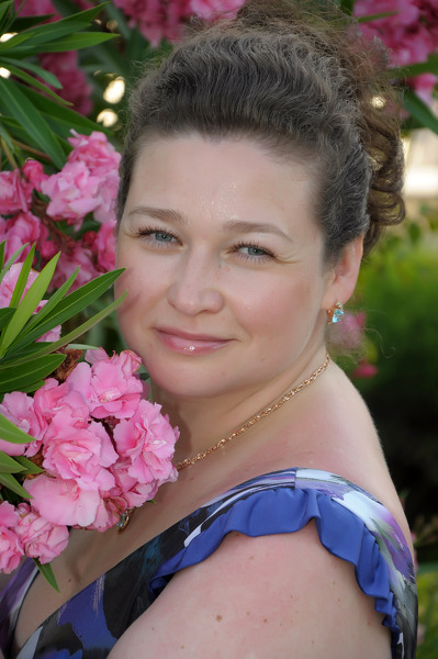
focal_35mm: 158
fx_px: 2879
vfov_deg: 13.1
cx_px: 219
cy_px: 330
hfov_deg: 8.7
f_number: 5.6
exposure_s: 1/125
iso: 200
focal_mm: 105
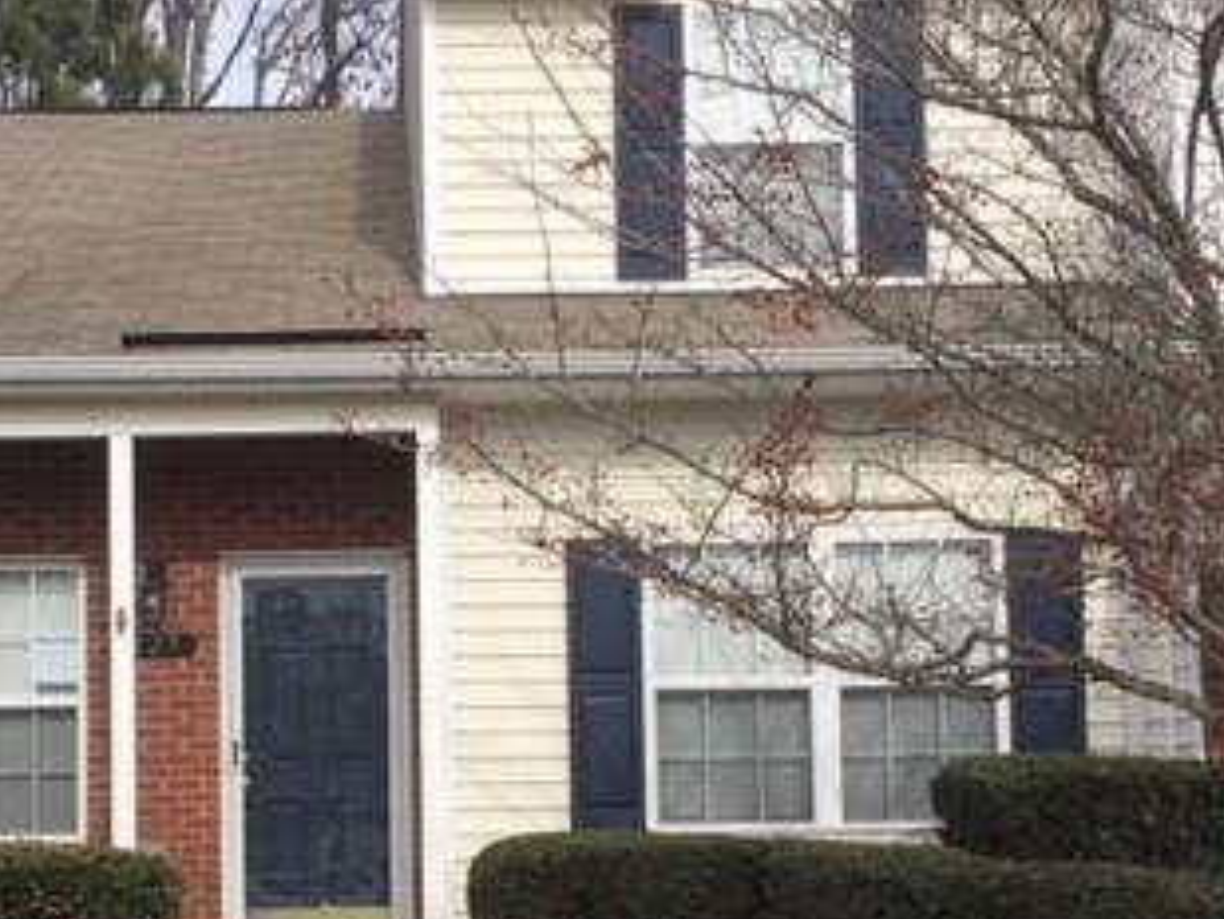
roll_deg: +0.0
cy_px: 693
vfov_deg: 24.2
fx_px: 2122
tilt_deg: +2.2
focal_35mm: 60
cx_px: 372
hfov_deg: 31.8
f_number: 2.2
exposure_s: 1/1412
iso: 32
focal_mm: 4.15
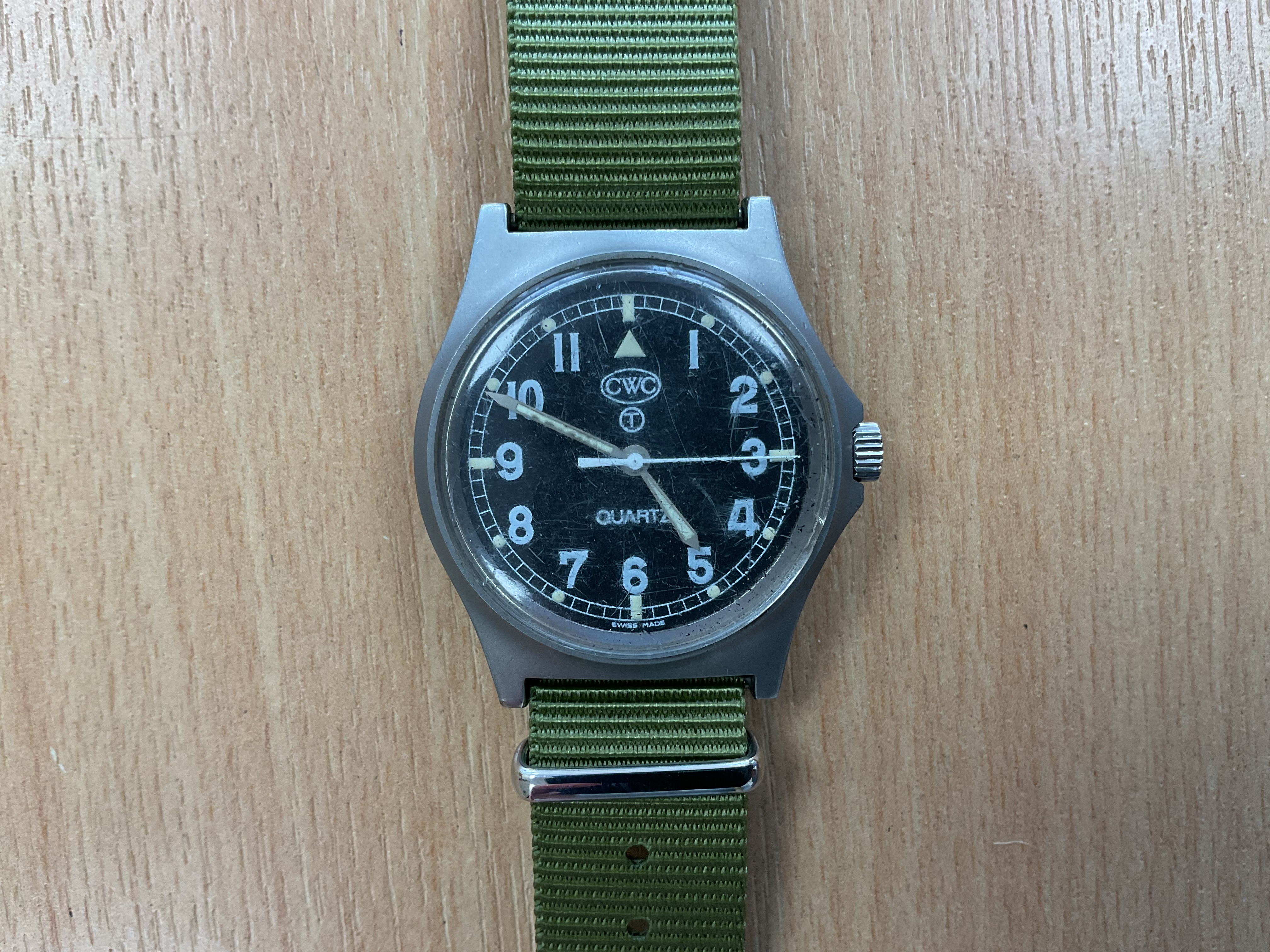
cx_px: 635
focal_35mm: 29
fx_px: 1064
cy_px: 476
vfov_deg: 48.2
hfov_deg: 61.7
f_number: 1.8
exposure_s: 1/120
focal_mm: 3
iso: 50
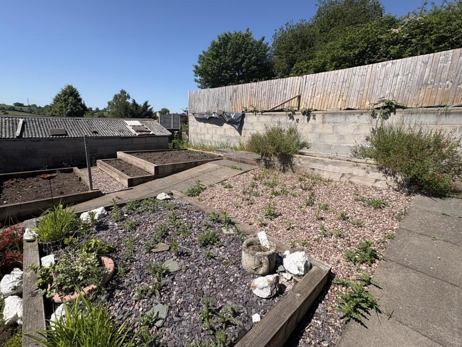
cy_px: 166
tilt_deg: -10.9
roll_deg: -1.9
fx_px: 214
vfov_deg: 78.1
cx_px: 207
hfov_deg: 94.2
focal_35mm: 16
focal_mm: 2.22
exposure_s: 1/1927
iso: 40
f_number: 2.2
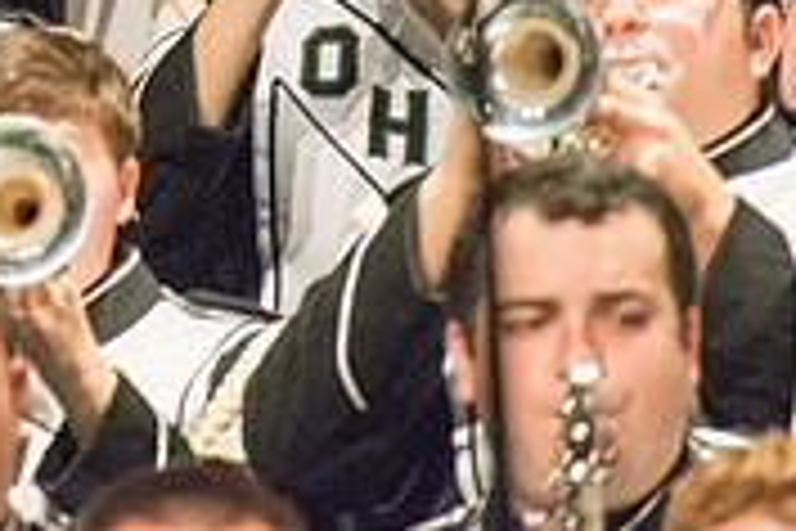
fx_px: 43379
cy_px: -335
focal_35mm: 1962
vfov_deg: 0.7
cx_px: -450
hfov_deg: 1.1
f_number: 5.6
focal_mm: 600
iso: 4000
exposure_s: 1/320
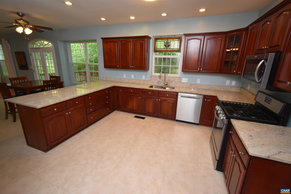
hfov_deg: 100.4
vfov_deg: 77.3
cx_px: 146
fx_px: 121
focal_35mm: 15
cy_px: 97
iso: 800
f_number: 4.5
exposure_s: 1/125
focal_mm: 10
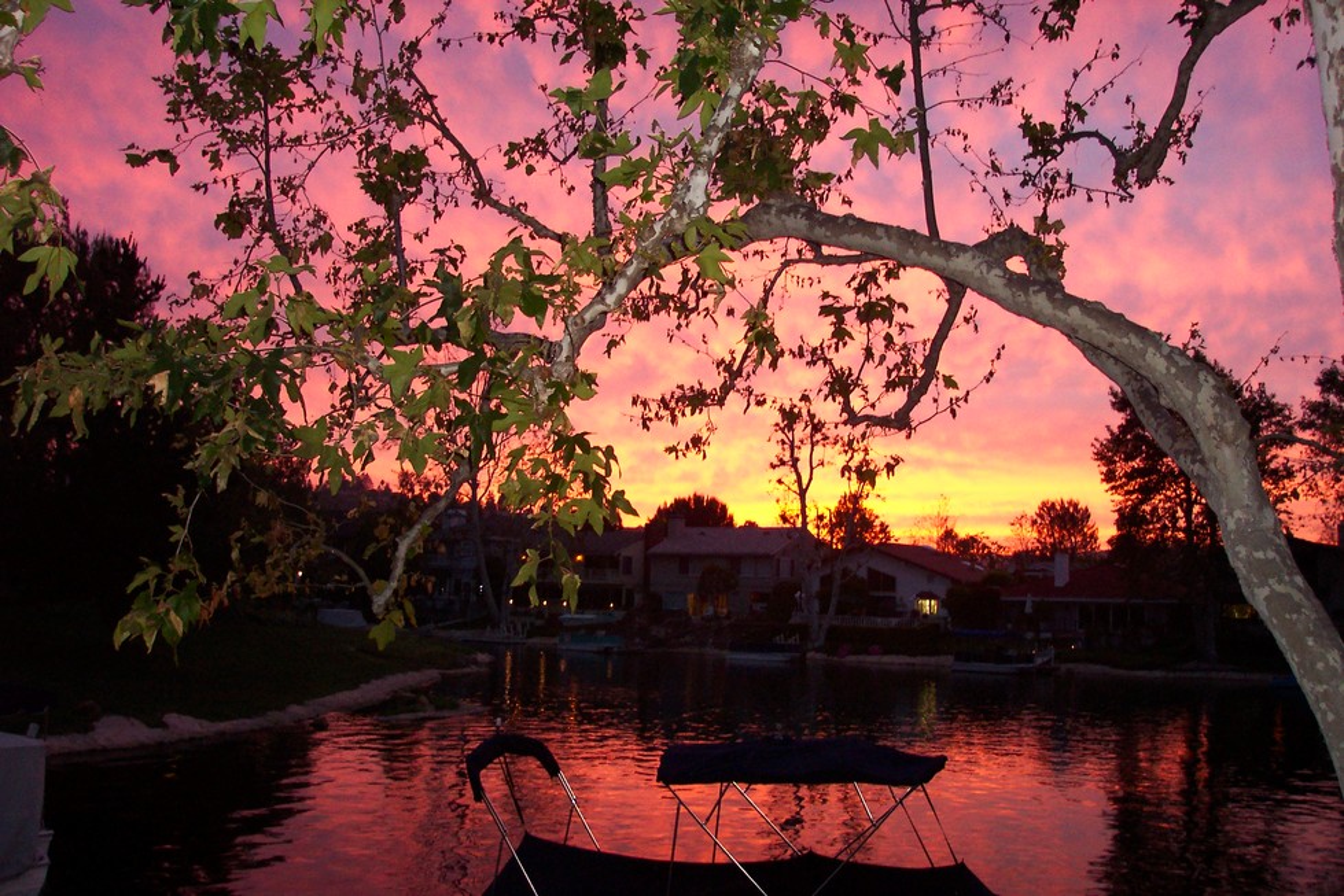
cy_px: 448
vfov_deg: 37.9
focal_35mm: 35
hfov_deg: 54.4
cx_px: 672
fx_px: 1307
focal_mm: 7.5
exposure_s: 1/30
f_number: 2.8
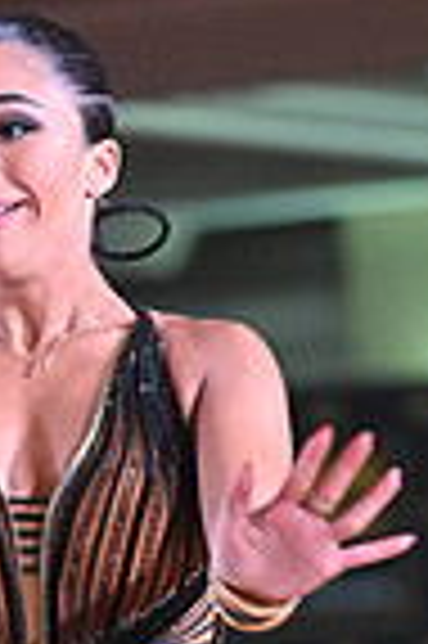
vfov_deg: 3.3
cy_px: 928
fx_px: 11261
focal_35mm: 630
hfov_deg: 2.2
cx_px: -146
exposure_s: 1/400
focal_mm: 155
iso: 5000
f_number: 4
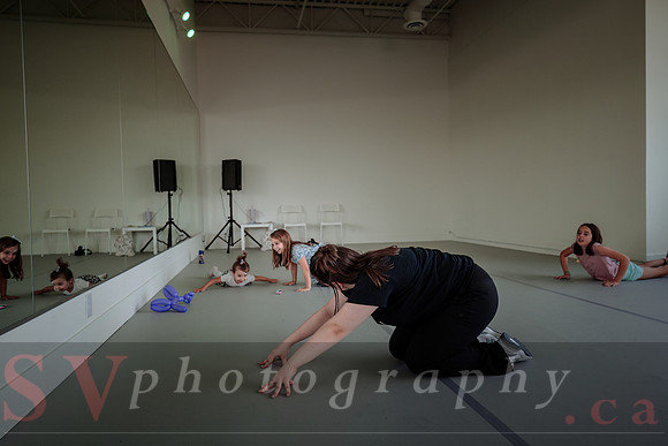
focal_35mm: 24
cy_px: 223
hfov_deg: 73.7
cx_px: 334
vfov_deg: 53.1
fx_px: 446
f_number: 4.5
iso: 500
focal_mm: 24
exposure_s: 1/200
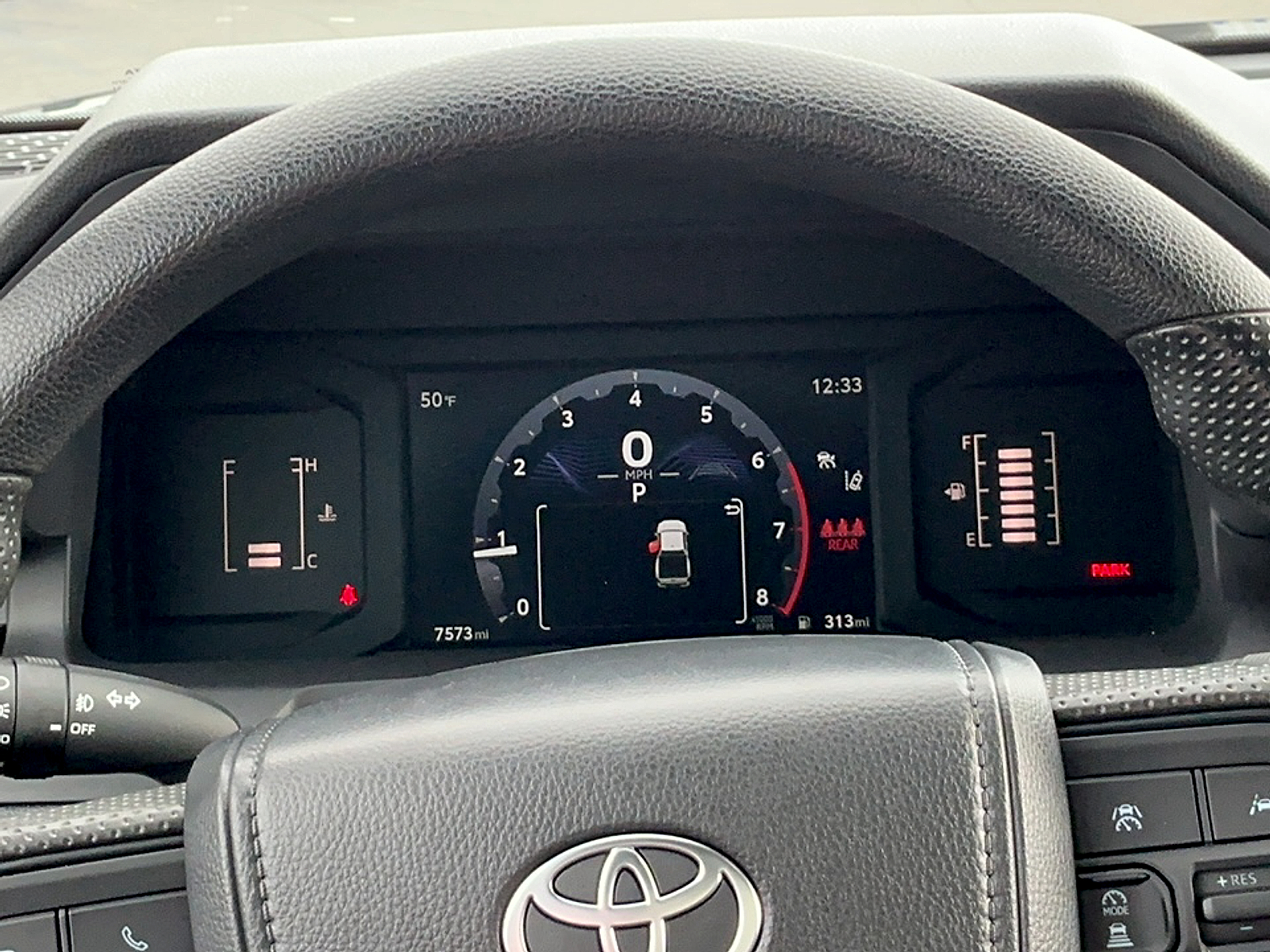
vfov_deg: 26.6
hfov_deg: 34.9
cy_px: 476
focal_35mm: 55
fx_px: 2018
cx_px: 635
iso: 80
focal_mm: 3
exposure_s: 1/120
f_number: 1.8
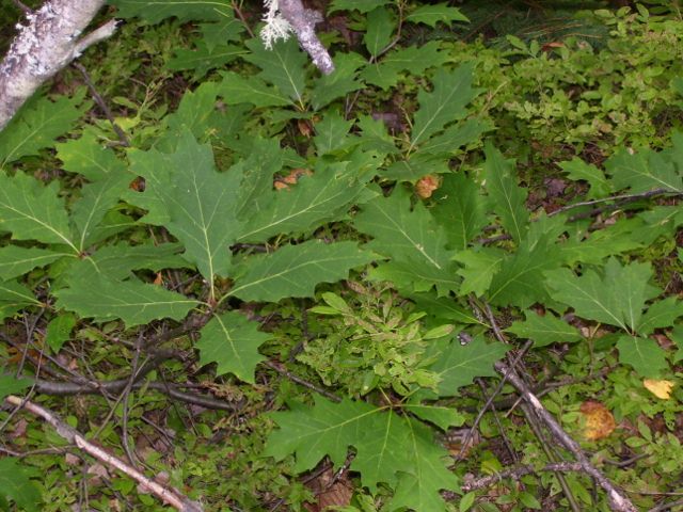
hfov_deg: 22.5
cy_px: 256
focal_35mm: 87
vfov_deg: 17.0
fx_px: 1717
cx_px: 342
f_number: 4.3
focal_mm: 14.3
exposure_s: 1/90
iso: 80
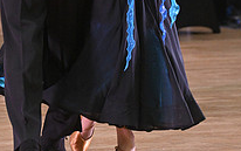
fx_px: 3772
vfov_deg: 2.3
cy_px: -78
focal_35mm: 574
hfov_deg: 3.7
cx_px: 43
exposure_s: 1/400
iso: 3200
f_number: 5
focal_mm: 200
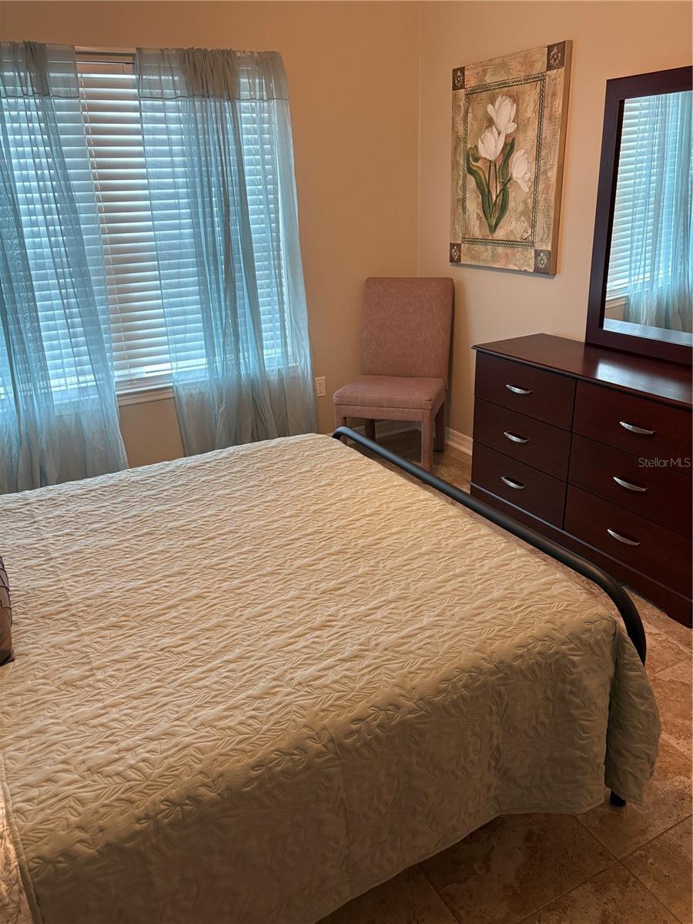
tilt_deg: -21.5
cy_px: 462
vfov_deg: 67.3
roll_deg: +1.8
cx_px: 346
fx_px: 694
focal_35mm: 26
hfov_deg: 53.1
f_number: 1.6
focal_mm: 5.96
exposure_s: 1/60
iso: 160
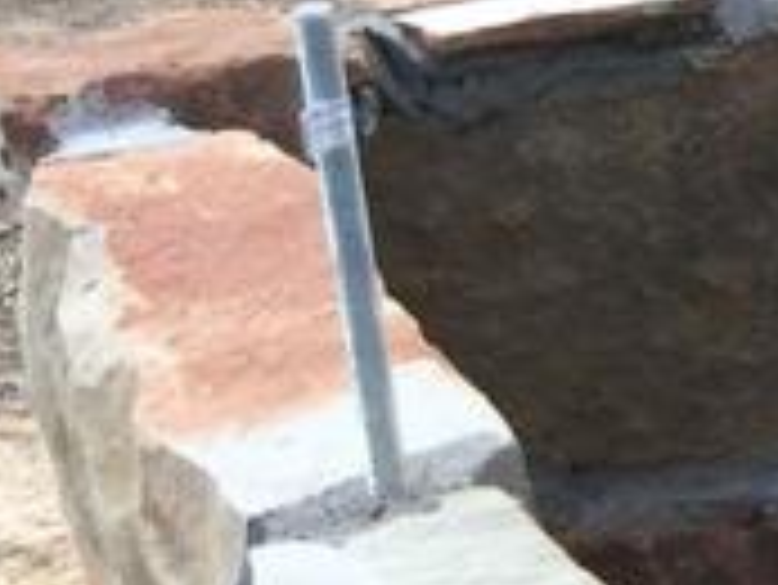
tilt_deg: -30.4
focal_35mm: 161
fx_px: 3621
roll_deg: -2.5
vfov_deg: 9.2
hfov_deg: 10.7
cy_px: 538
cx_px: 1767
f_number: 2.4
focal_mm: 3.3
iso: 25
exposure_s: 1/197
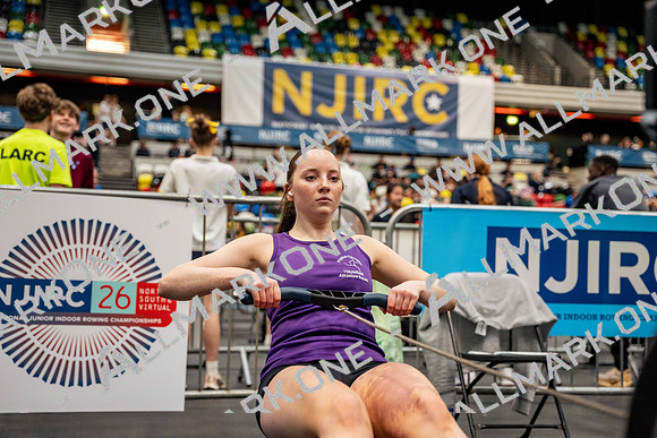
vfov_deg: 25.9
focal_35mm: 52
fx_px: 955
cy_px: 219
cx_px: 328
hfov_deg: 38.0
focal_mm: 52.3
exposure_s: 1/200
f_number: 2.8
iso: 1000
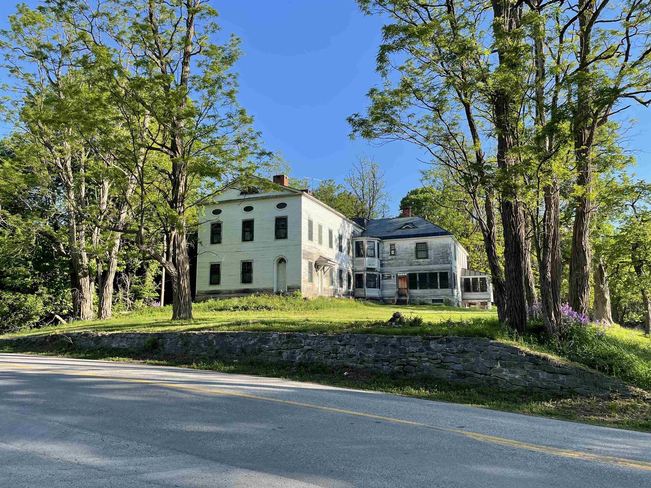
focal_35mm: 26
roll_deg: +1.0
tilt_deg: +10.1
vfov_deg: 53.1
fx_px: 489
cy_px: 244
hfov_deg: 67.3
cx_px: 326
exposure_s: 1/1014
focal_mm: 4.2
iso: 32
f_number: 1.6
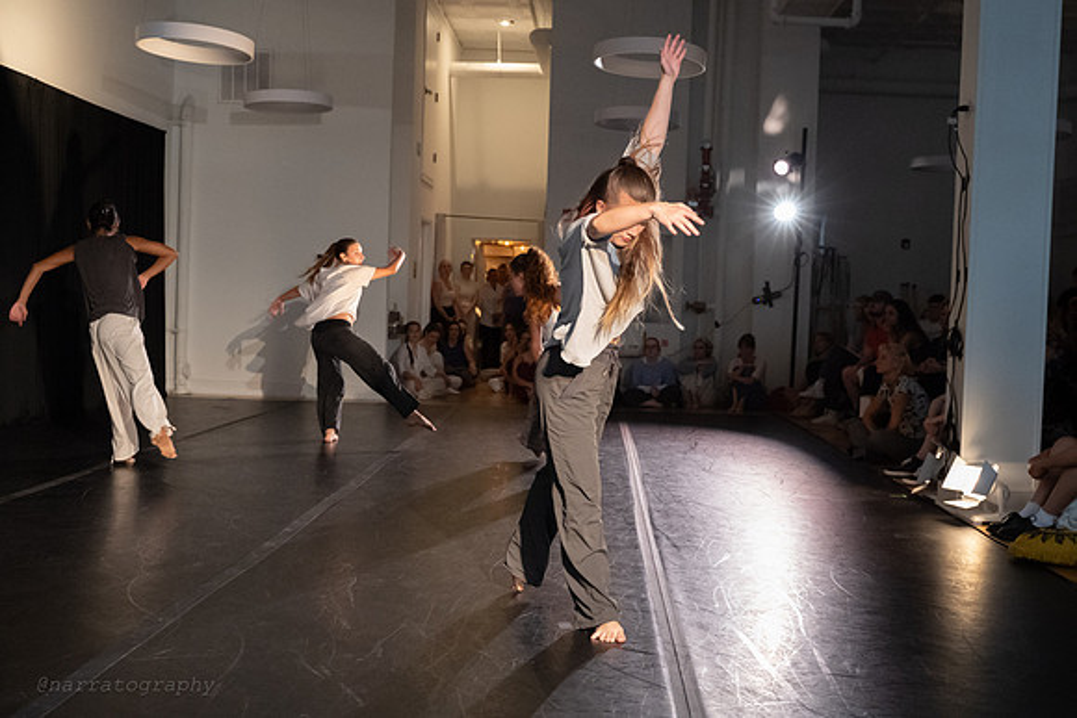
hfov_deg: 48.2
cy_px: 353
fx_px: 1202
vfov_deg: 33.3
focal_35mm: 40
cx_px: 595
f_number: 3.5
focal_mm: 36
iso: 6400
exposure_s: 1/320
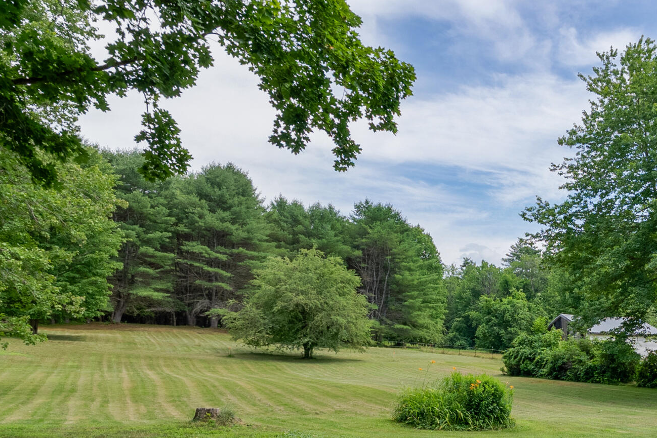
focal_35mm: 37
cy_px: 359
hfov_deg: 46.3
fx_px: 675
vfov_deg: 34.7
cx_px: 604
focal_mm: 16
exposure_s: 1/800
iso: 320
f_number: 8
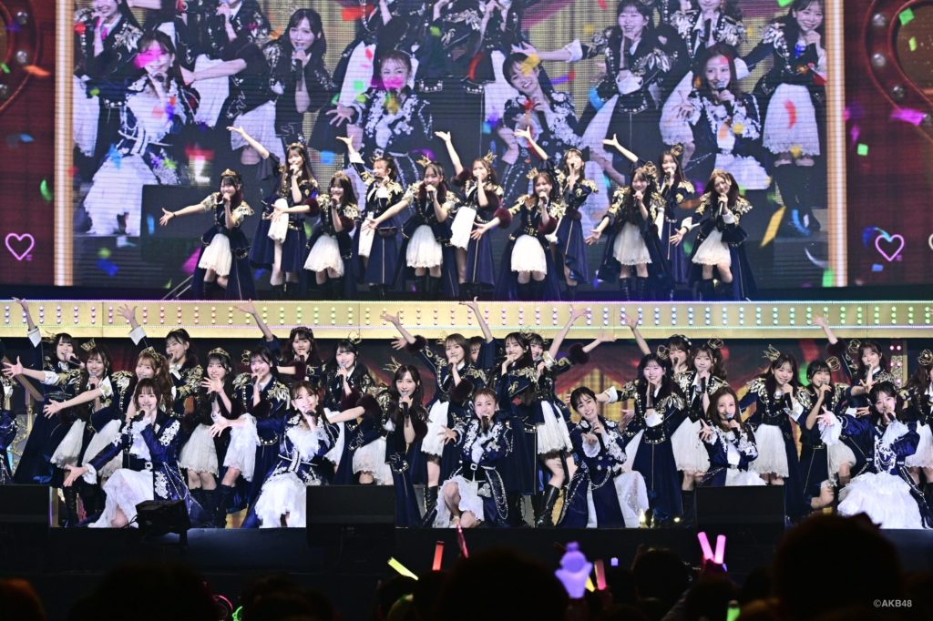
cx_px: 466
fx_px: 3756
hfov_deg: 14.2
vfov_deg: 9.5
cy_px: 310
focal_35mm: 145
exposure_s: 1/1000
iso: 4000
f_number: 7.1
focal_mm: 145
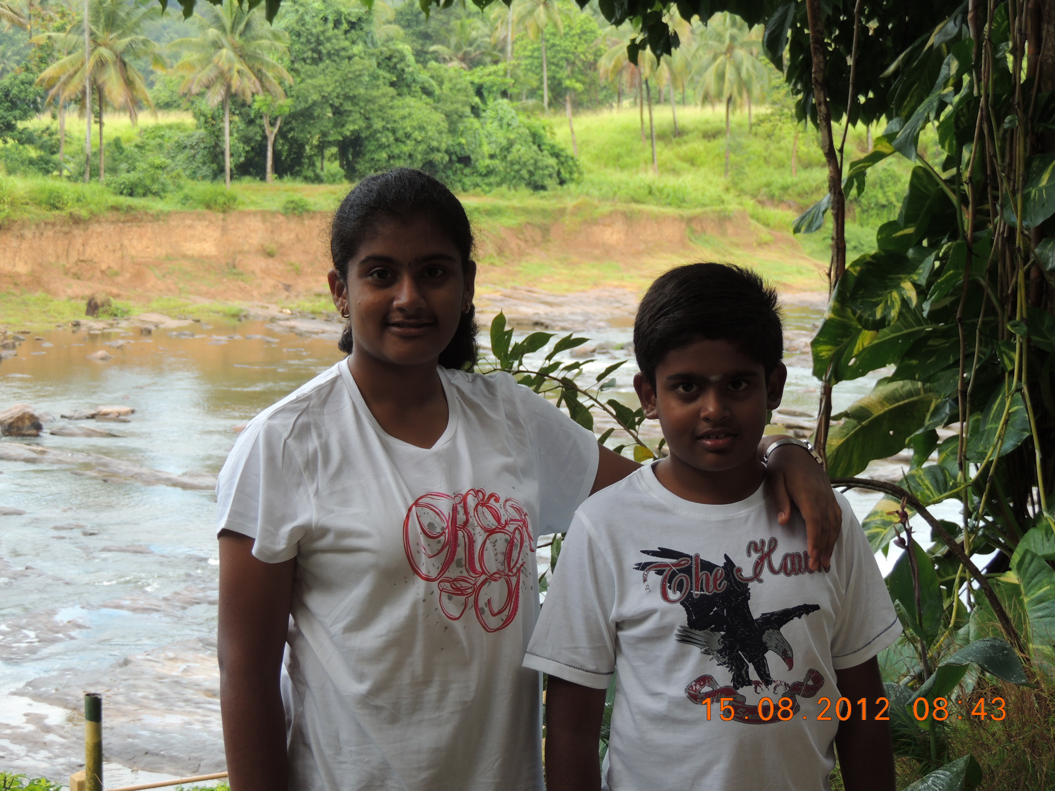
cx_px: 528
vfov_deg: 19.6
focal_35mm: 75
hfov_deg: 26.0
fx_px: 2286
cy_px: 396
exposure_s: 1/100
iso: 100
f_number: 3.9
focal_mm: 13.3
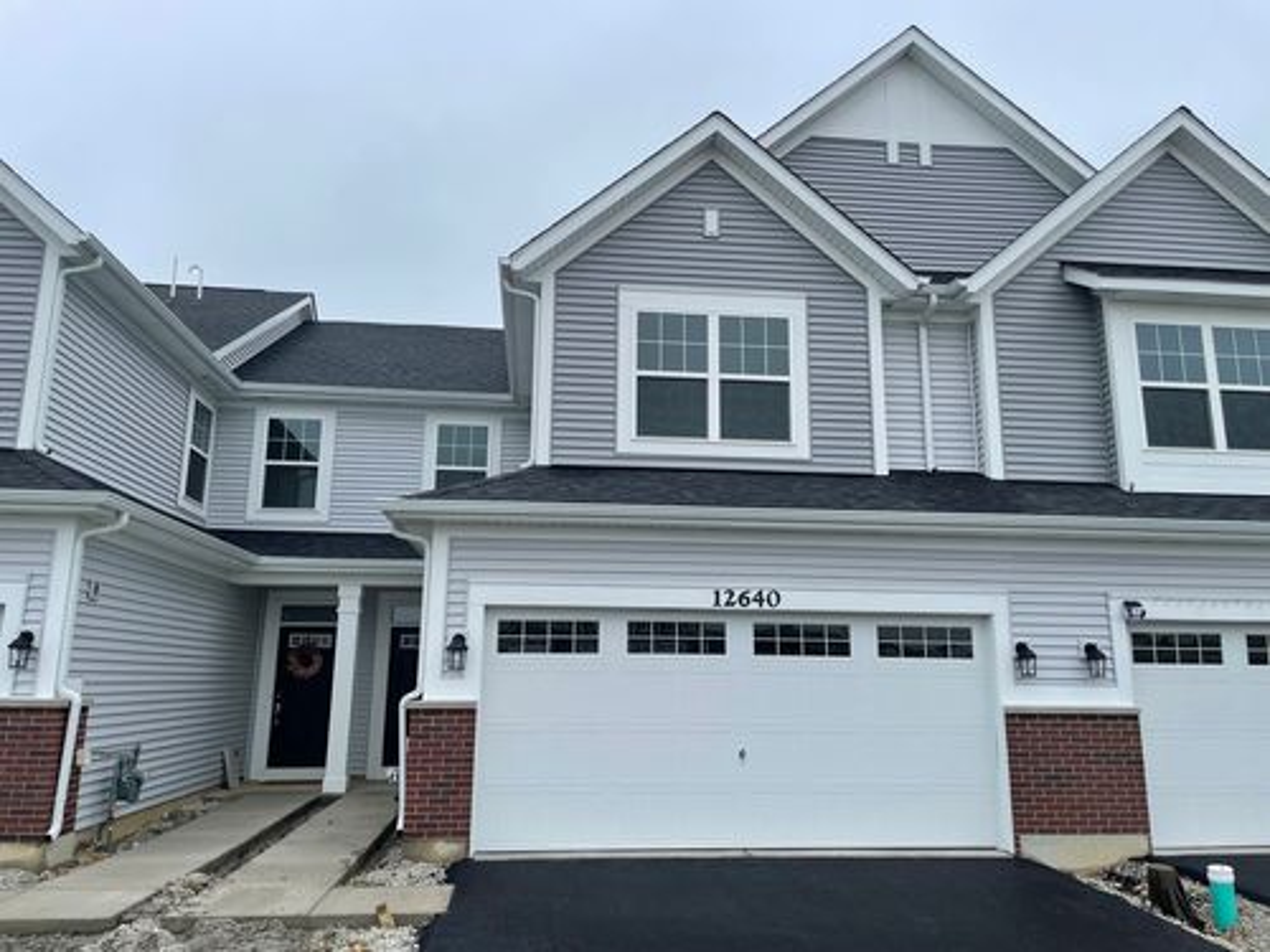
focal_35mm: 26
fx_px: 954
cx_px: 635
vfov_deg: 53.1
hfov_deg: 67.3
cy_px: 476
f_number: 1.6
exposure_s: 1/1916
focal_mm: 4.2
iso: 32
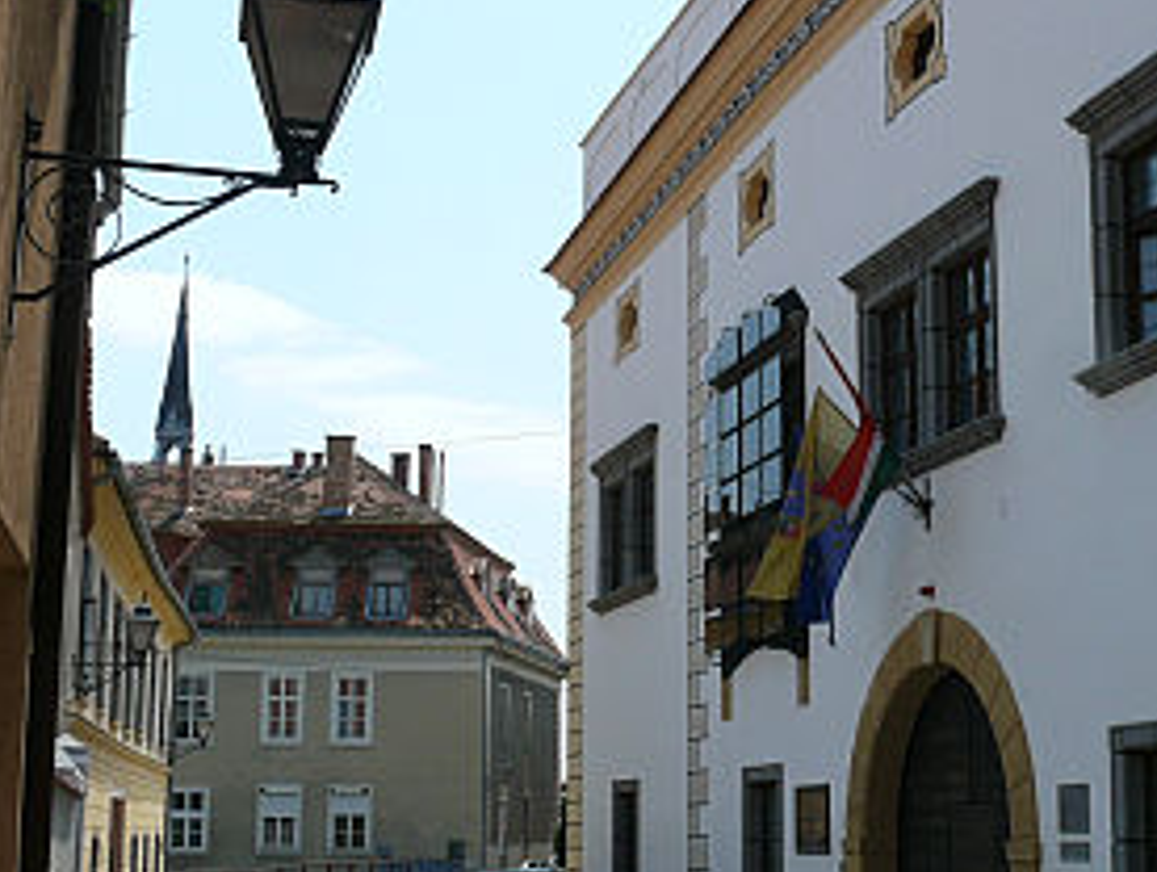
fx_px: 1908
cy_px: 457
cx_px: 859
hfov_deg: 33.1
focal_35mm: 57
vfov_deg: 25.7
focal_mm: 7.4
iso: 100
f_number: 7.1
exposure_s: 1/400
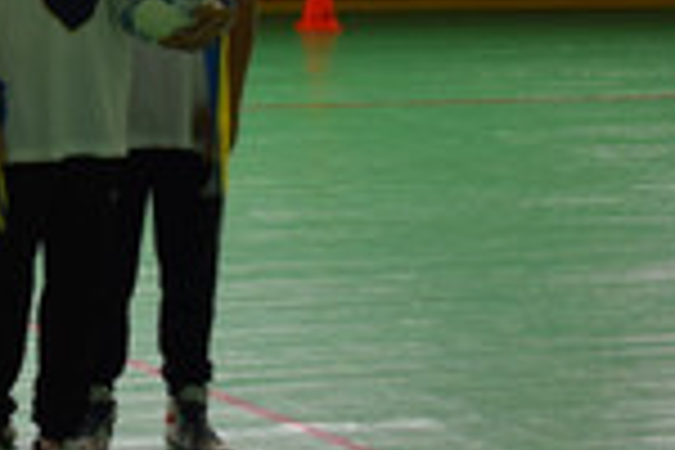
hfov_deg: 10.6
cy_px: -299
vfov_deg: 7.3
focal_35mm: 185
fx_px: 3471
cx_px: -418
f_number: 4.2
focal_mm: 29
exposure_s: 1/60
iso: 450
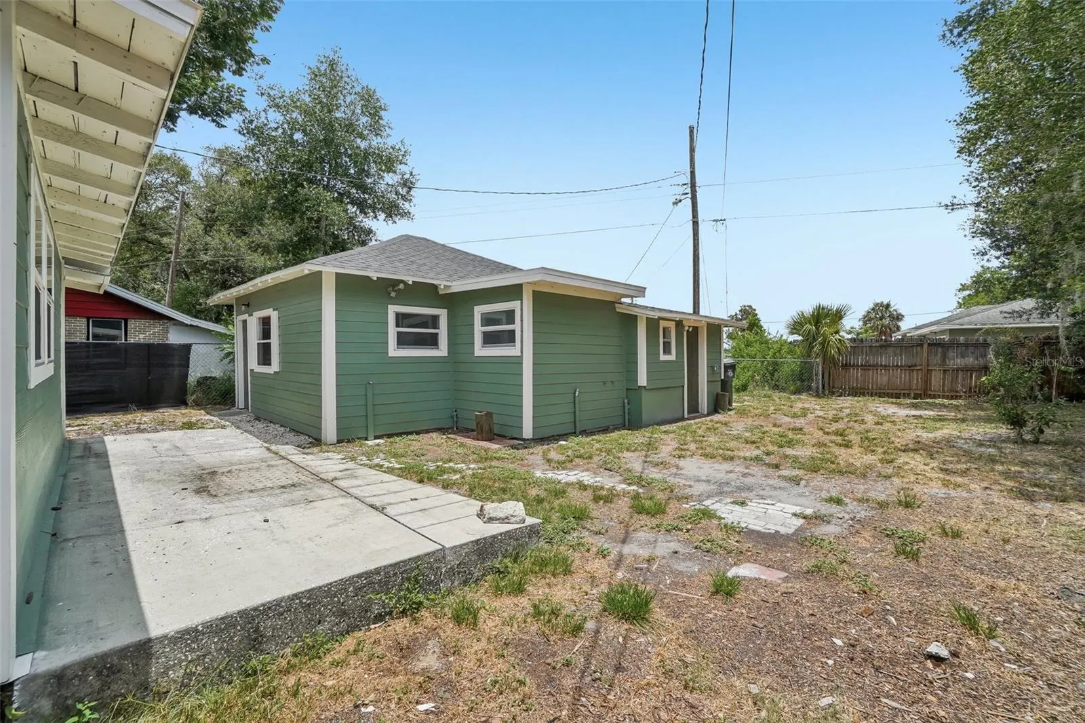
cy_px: 362
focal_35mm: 15
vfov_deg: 77.3
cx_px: 542
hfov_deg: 100.4
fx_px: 452
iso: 100
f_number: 8
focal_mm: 10
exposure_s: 1/350
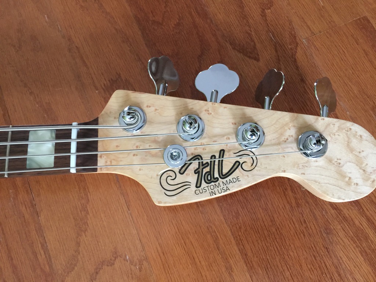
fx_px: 315
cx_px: 188
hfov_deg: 61.7
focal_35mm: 29
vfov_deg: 48.2
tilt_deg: -73.8
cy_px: 141
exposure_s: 1/10
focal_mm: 4.15
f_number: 2.2
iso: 100
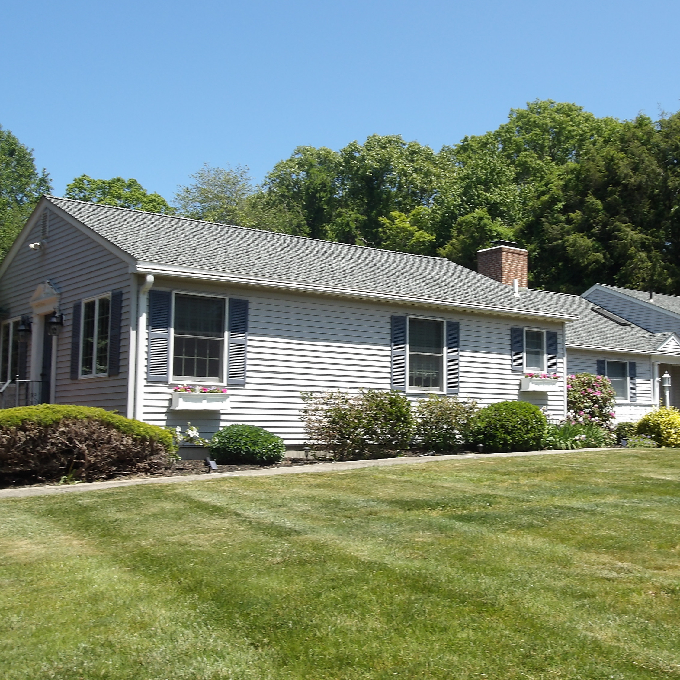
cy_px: 334
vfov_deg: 40.9
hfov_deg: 40.6
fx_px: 911
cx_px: 429
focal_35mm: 41
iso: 100
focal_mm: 6.1
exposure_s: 1/60
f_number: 11.6
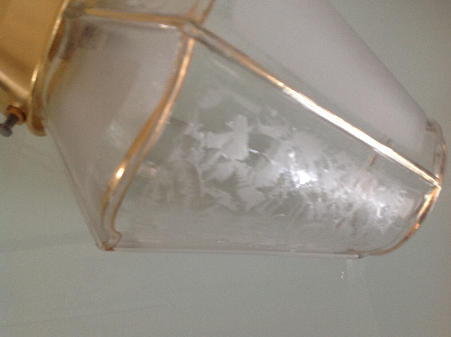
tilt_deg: -64.3
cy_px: 168
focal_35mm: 35
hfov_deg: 52.7
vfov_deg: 40.6
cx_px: 226
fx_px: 455
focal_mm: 4.28
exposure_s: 1/15
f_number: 2.4
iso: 125
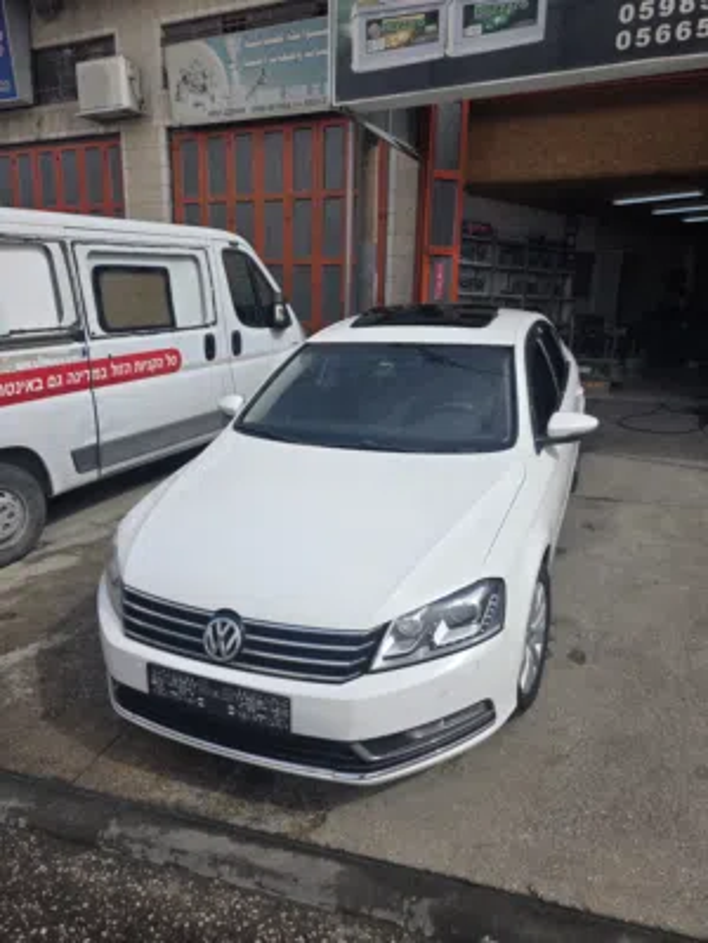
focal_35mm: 23
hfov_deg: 58.9
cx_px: 354
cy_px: 472
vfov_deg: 73.9
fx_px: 627
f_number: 1.7
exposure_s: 1/5296
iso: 80
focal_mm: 6.3
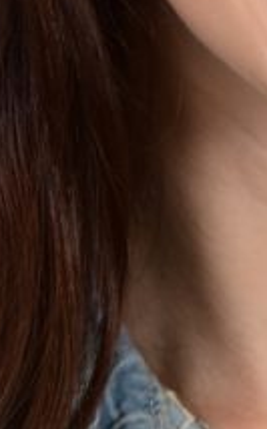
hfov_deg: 1.6
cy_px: -50
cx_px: 396
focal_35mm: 831
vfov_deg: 2.5
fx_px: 9714
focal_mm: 170
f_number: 4.5
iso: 1000
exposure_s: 1/200
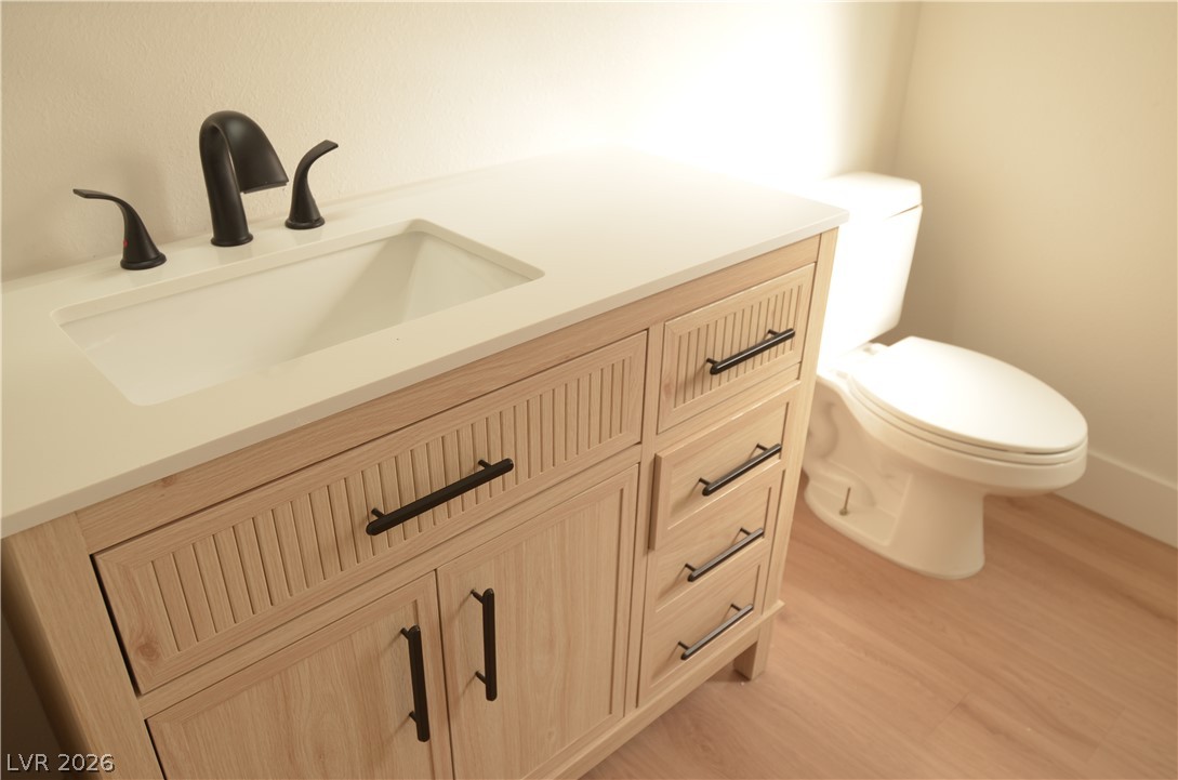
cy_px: 390
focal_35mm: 27
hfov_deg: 67.5
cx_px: 589
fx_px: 882
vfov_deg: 47.7
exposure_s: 1/60
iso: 200
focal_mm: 18
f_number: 3.5
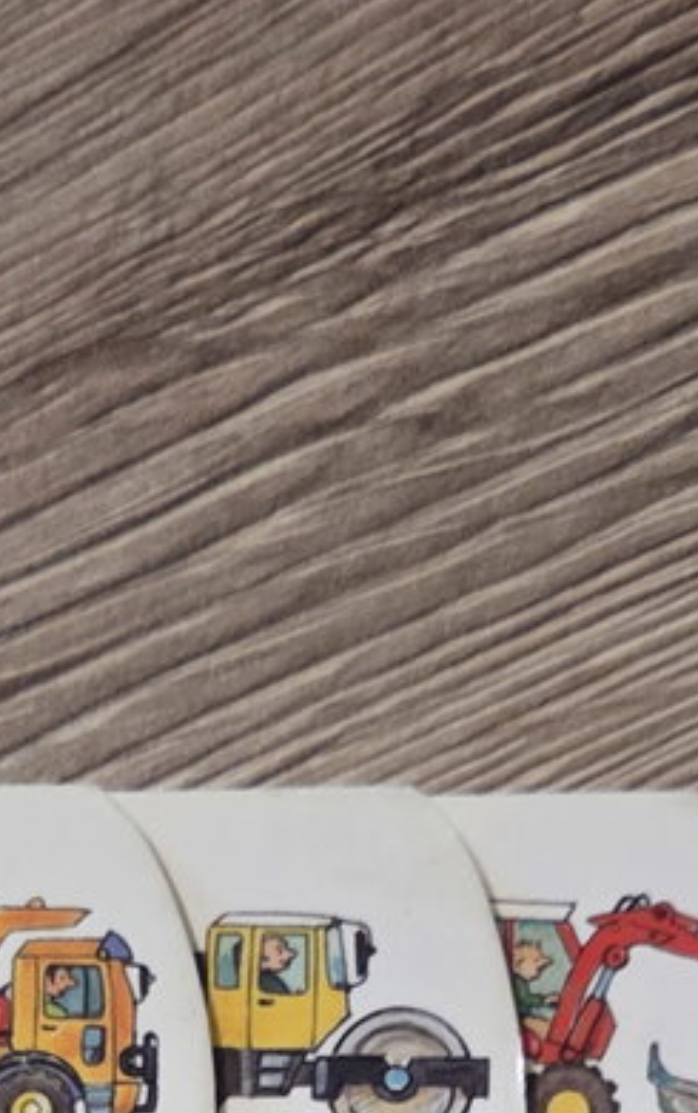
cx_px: -6
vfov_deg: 18.2
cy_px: 1601
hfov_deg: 12.6
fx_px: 3129
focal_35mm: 103
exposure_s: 1/100
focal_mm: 5.4
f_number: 1.8
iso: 1250
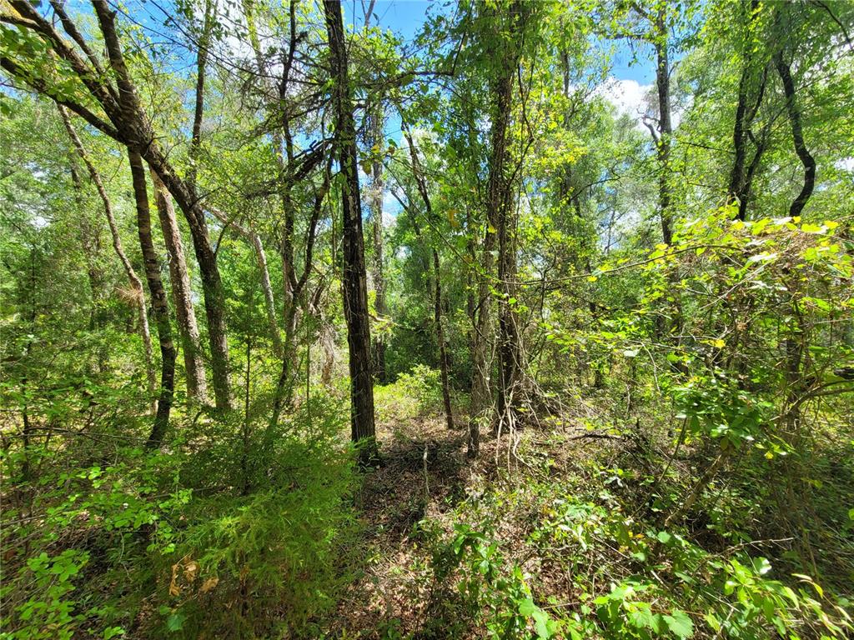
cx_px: 427
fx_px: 321
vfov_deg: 89.9
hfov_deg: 106.2
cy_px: 320
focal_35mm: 13
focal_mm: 2.2
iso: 50
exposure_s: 1/416
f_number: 2.2
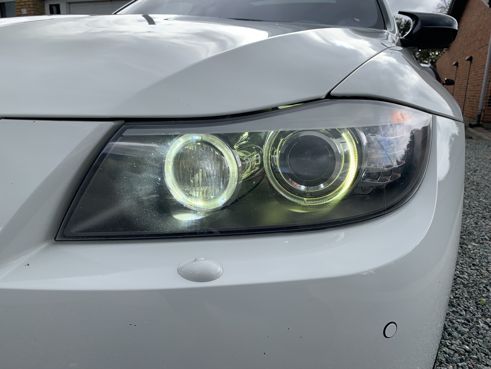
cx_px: 246
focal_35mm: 26
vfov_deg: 53.1
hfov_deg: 67.3
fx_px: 369
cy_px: 184
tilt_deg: -14.1
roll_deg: -1.2
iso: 25
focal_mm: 4.25
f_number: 1.8
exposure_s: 1/765
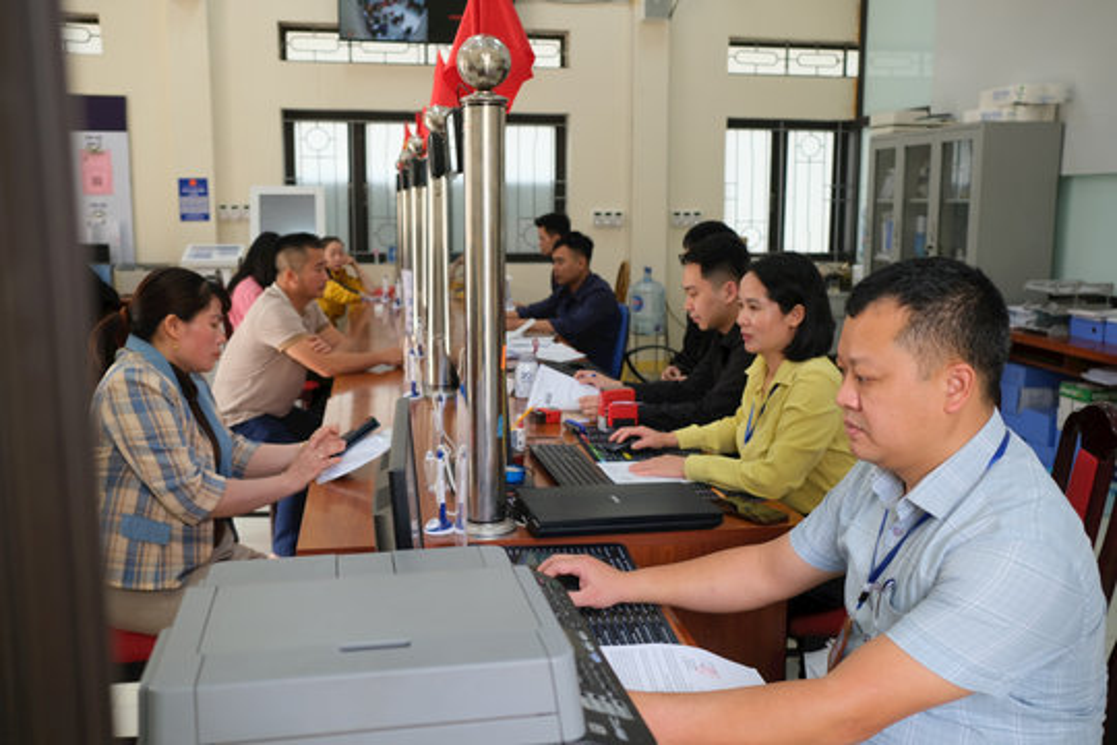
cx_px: 558
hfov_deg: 54.4
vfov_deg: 37.9
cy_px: 372
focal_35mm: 35
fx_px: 1086
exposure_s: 1/150
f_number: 3.2
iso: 320
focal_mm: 23
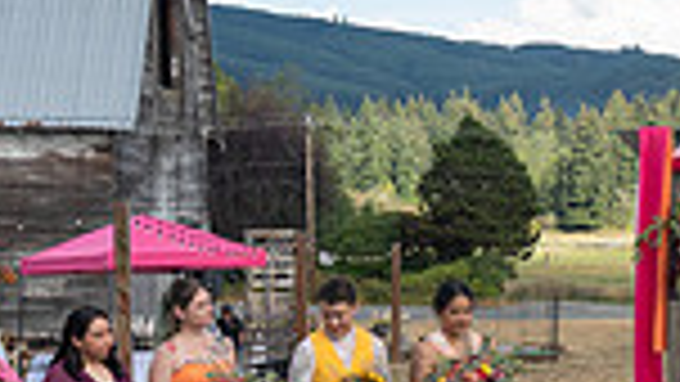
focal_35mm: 141
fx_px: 2543
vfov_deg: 8.6
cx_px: 905
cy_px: 276
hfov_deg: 14.5
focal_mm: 35
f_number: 4.5
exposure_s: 1/1000
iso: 400
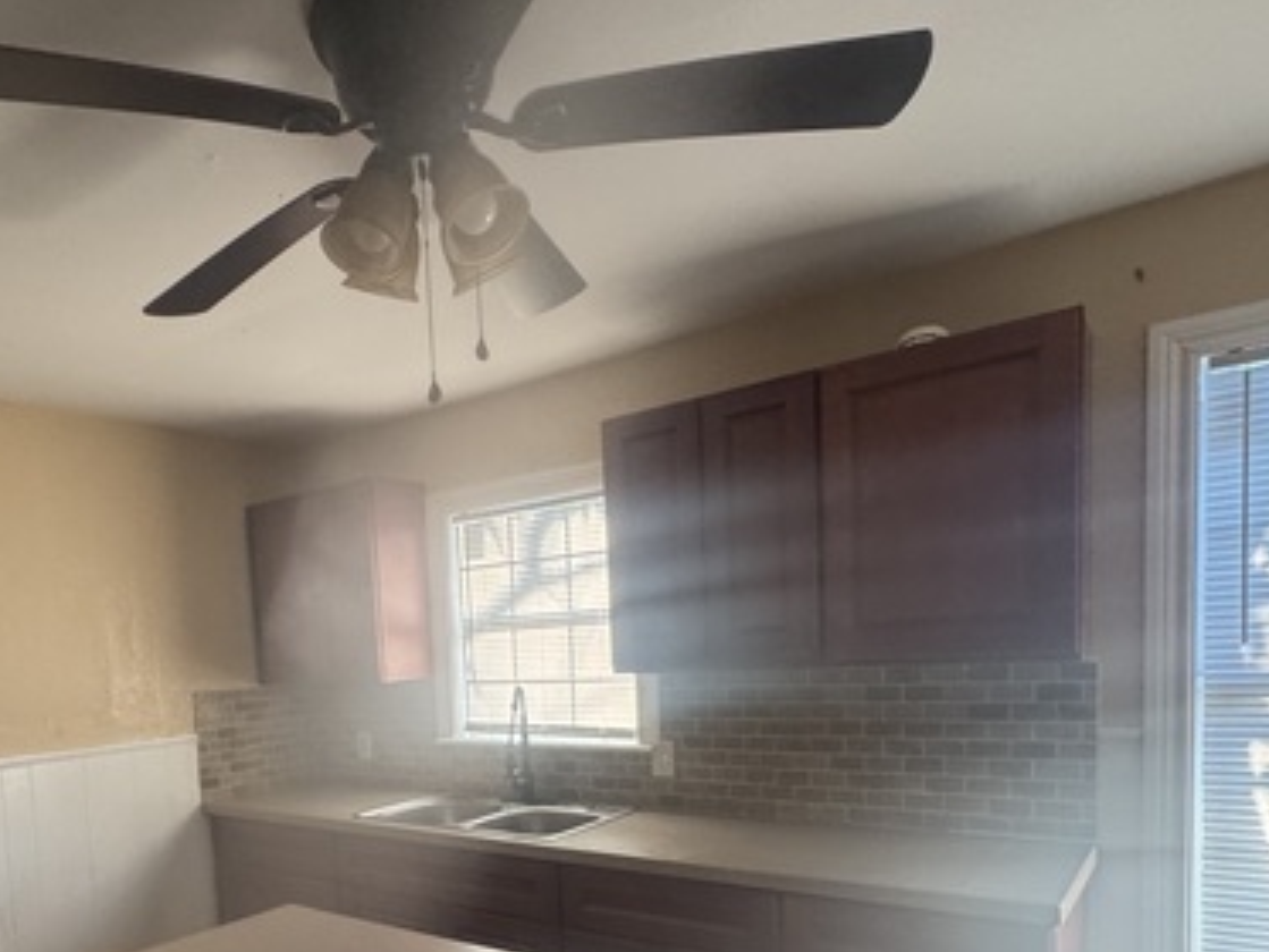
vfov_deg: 52.3
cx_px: 396
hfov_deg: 67.0
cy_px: 724
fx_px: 917
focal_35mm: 25
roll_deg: +3.6
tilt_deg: -4.2
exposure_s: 1/60
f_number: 2.2
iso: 500
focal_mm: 2.22
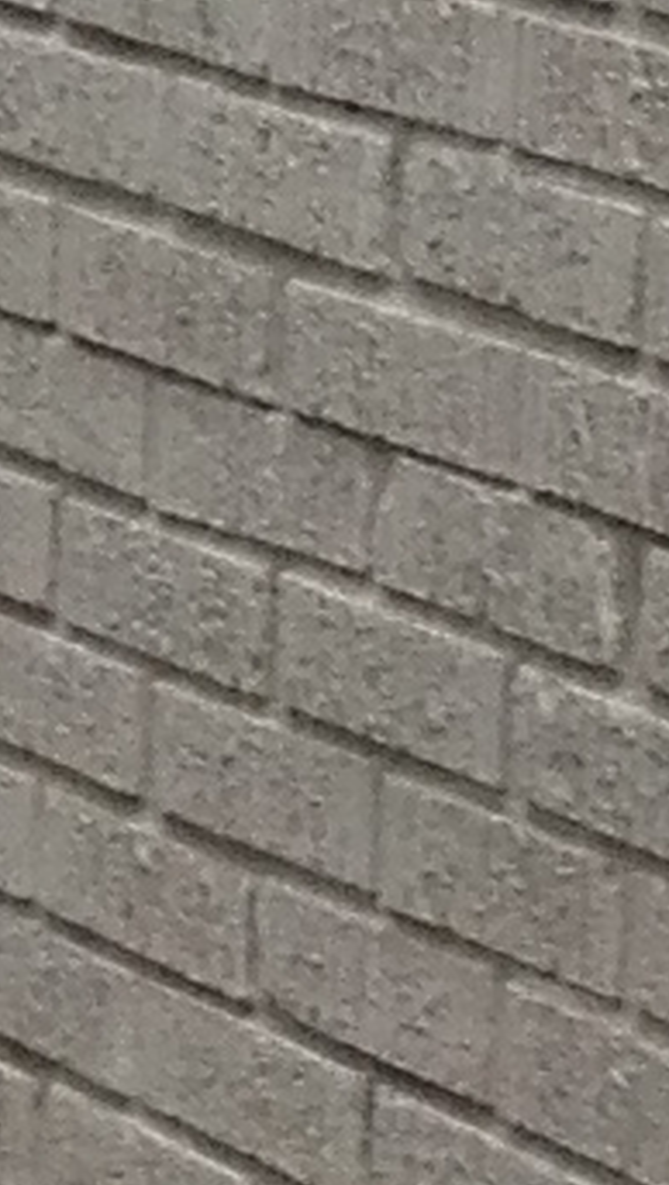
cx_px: -3328
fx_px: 10733
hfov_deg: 3.2
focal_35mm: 341
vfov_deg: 6.3
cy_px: -472
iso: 100
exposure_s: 1/120
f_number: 2.4
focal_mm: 4.13
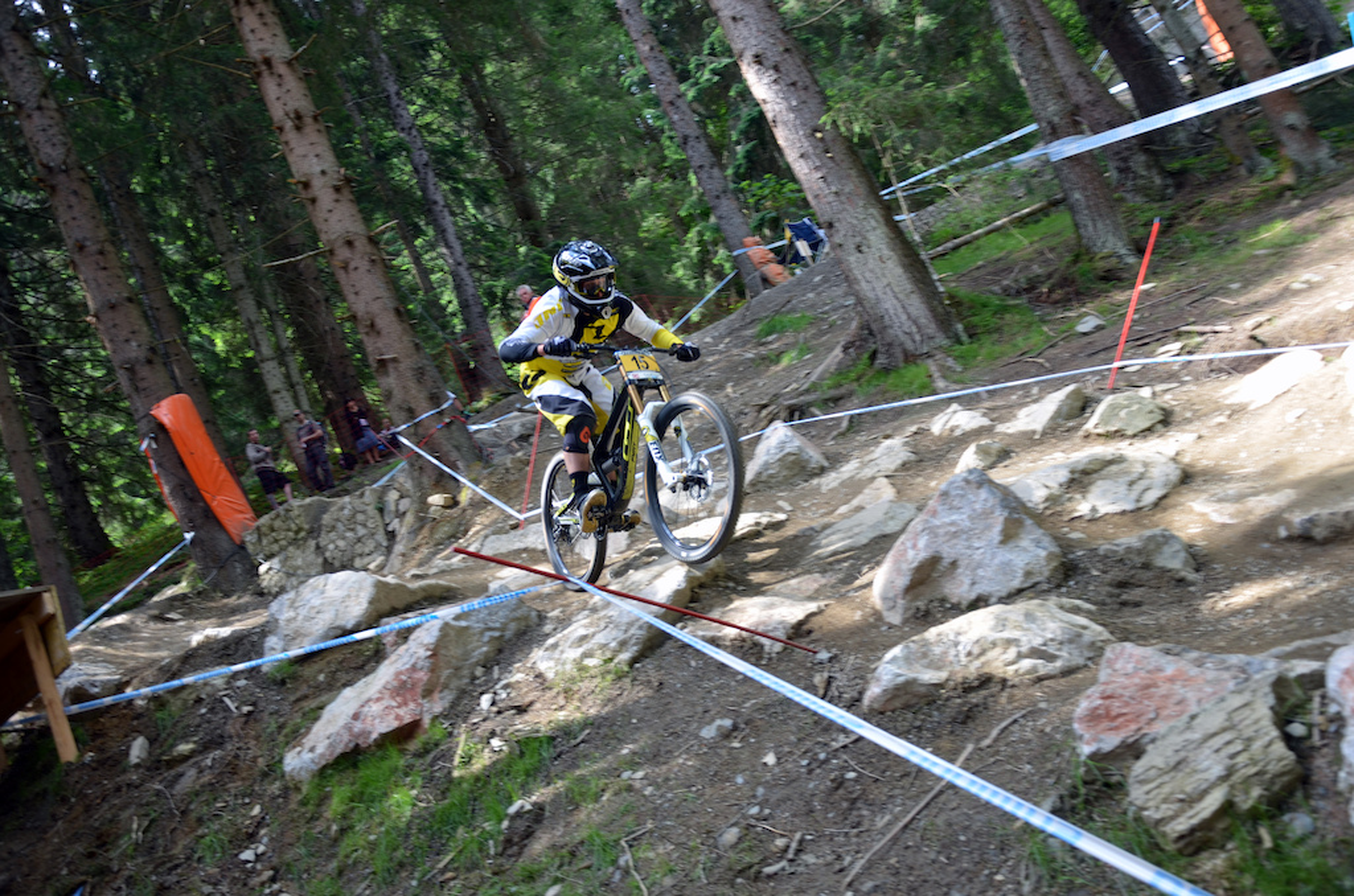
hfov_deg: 57.3
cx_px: 677
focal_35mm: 33
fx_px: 1238
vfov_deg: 39.8
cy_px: 448
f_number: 3.8
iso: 200
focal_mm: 22
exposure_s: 1/200
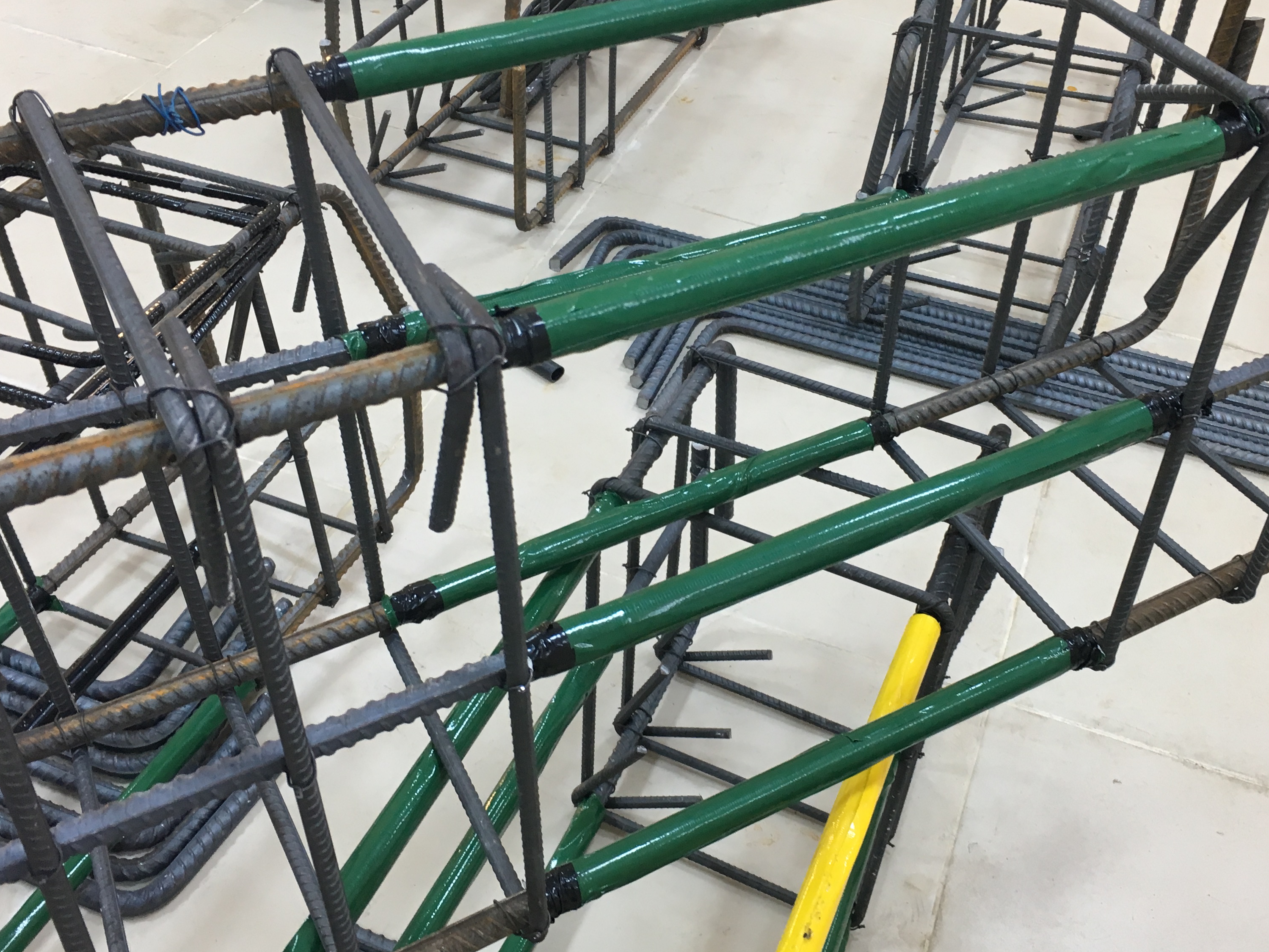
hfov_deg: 47.8
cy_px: 491
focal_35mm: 39
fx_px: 1430
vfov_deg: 36.8
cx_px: 686
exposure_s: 1/33
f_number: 2.2
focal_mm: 4.15
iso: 80
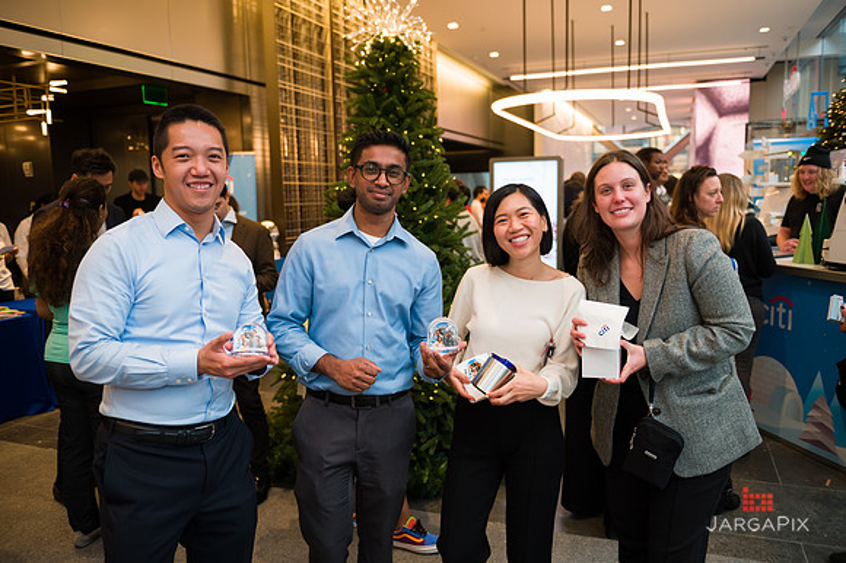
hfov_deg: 65.5
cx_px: 423
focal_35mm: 28
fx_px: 658
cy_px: 282
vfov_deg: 46.4
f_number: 3.2
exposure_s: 1/125
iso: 400
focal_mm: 28
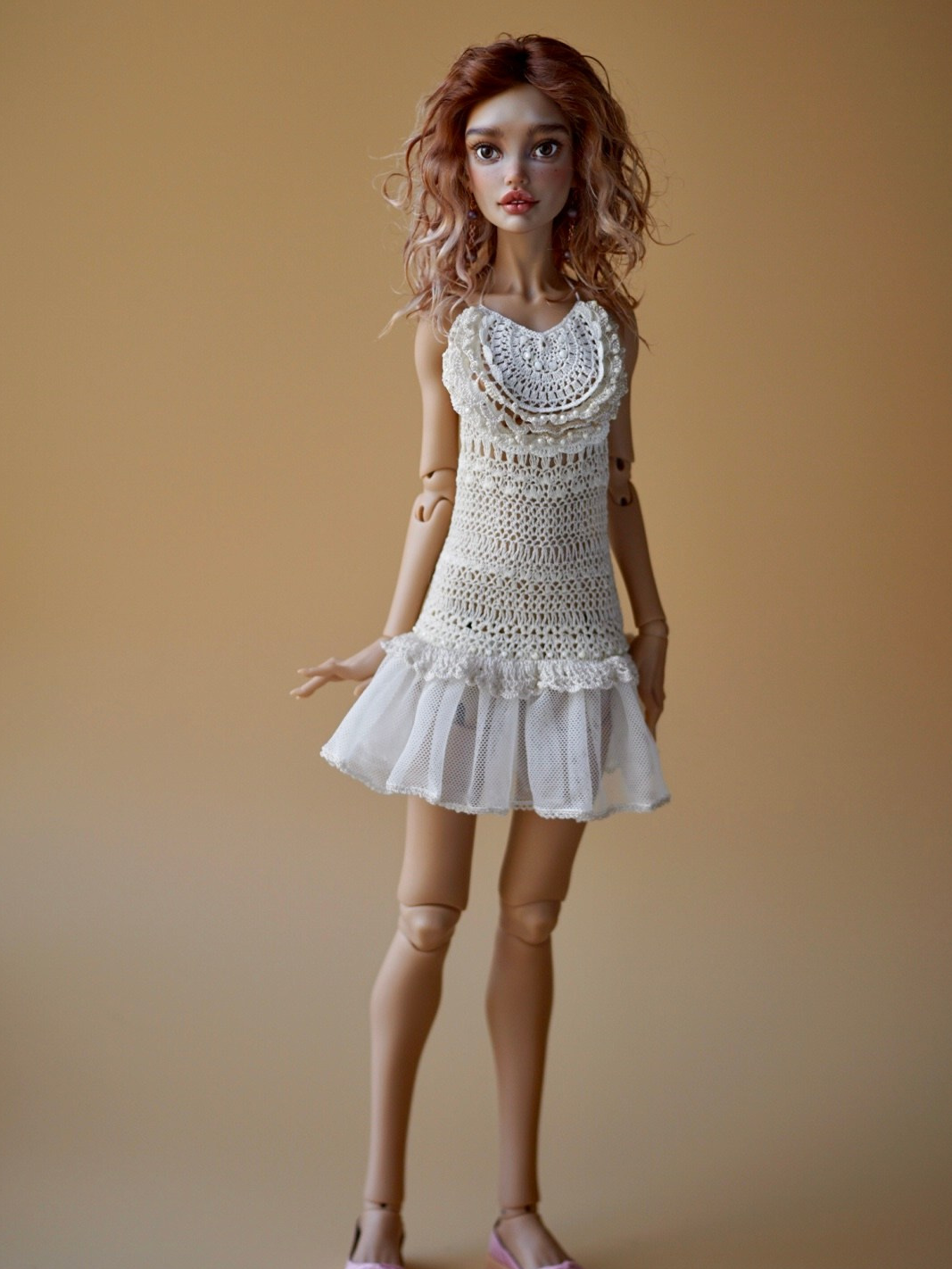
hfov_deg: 18.0
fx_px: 3006
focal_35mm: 82
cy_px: 693
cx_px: 474
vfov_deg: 23.8
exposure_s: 1/80
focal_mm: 50
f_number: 2.8
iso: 100
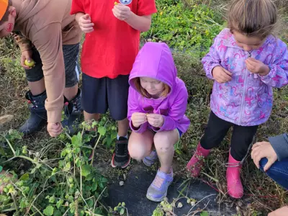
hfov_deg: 67.3
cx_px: 144
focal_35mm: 26
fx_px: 216
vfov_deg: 53.1
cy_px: 108
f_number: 1.8
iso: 40
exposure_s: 1/309
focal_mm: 5.4
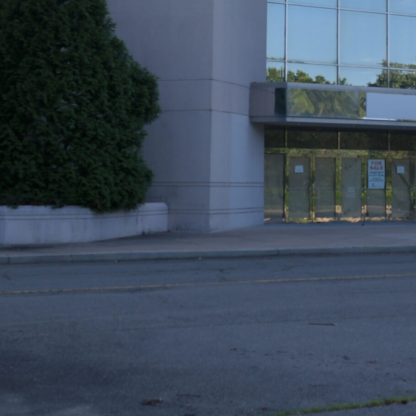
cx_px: 348
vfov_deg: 23.6
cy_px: 74
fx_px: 979
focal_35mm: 72
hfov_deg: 23.5
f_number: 5.6
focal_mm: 20
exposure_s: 1/250
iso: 200
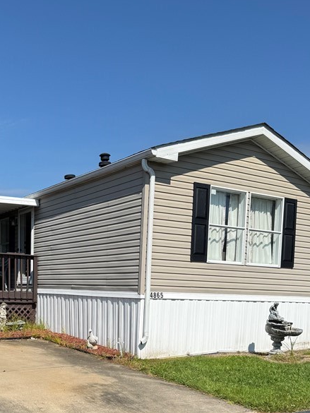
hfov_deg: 34.1
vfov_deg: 43.1
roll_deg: -0.8
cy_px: 321
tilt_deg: -2.3
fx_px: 501
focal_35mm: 42
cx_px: 111
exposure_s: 1/6711
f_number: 1.78
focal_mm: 6.76
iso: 80
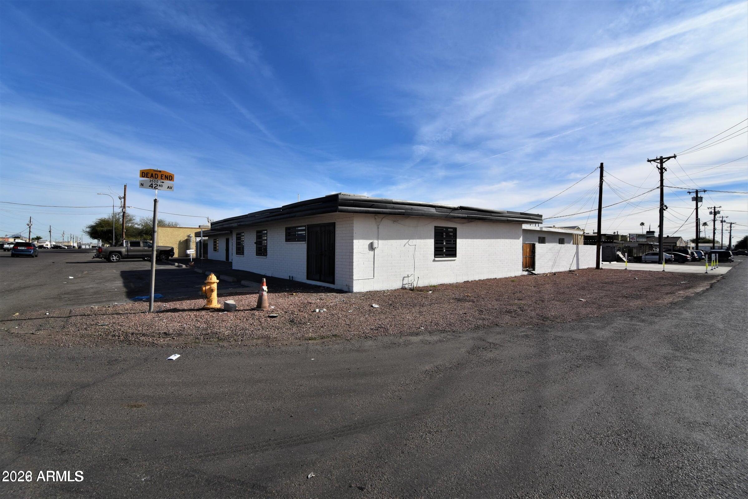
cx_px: 374
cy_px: 250
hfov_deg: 100.4
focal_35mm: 15
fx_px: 312
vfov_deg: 77.4
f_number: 11
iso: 200
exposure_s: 1/500
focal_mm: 15
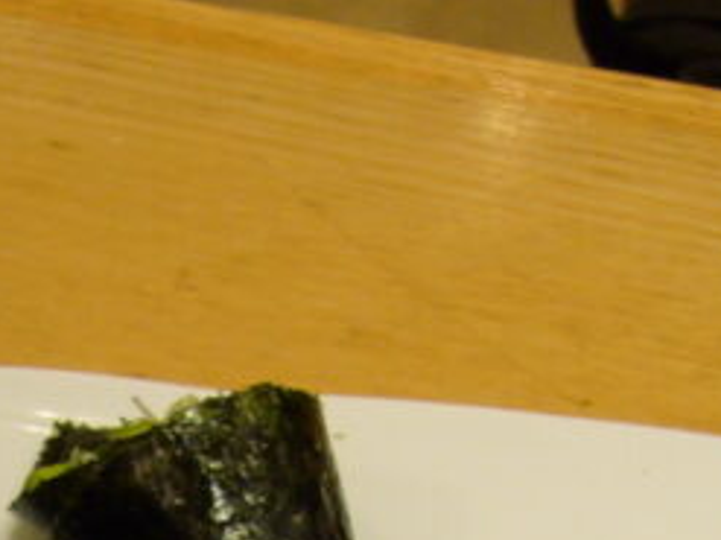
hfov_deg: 13.6
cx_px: 245
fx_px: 3019
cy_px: 1095
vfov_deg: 9.5
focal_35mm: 145
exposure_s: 1/30
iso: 100
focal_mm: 5.8
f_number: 2.8
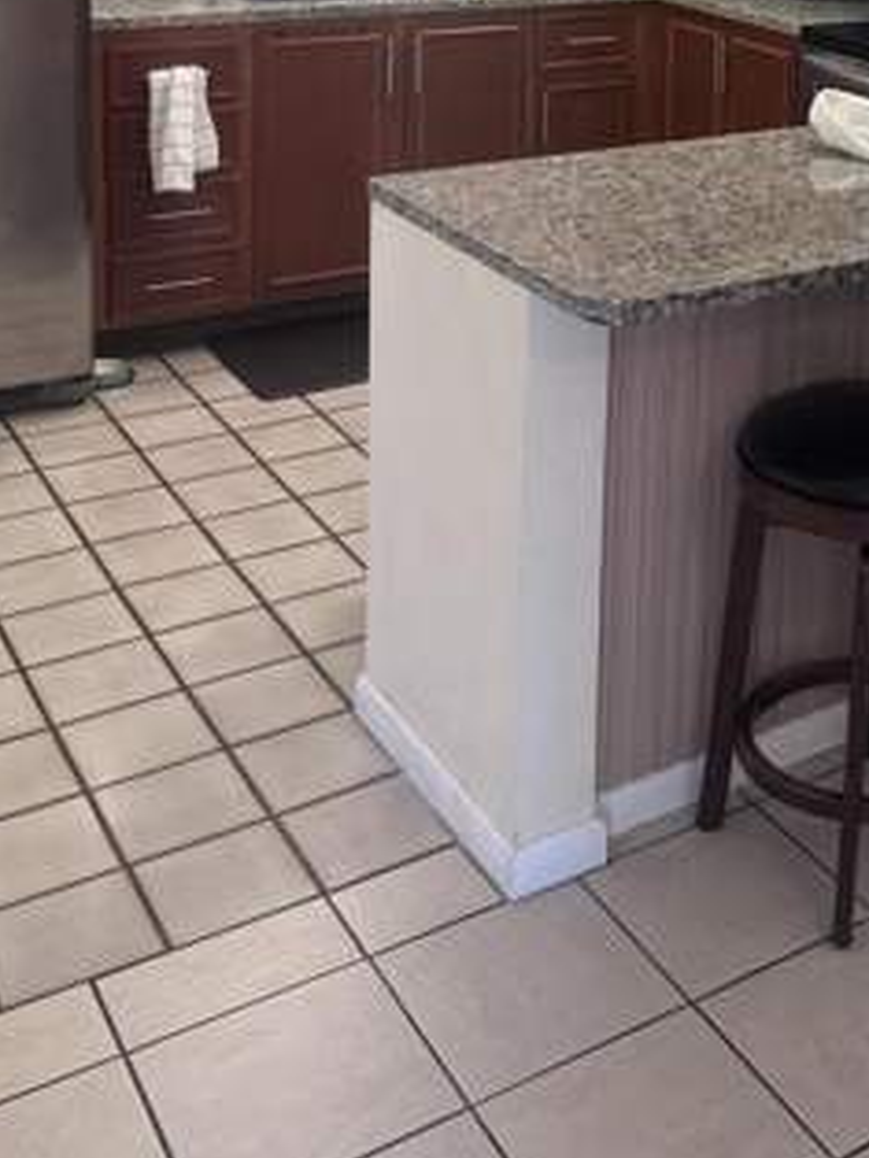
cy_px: 4
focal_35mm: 49
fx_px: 1639
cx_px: 843
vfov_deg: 35.3
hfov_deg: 28.1
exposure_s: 1/60
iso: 160
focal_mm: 6.76
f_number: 1.78
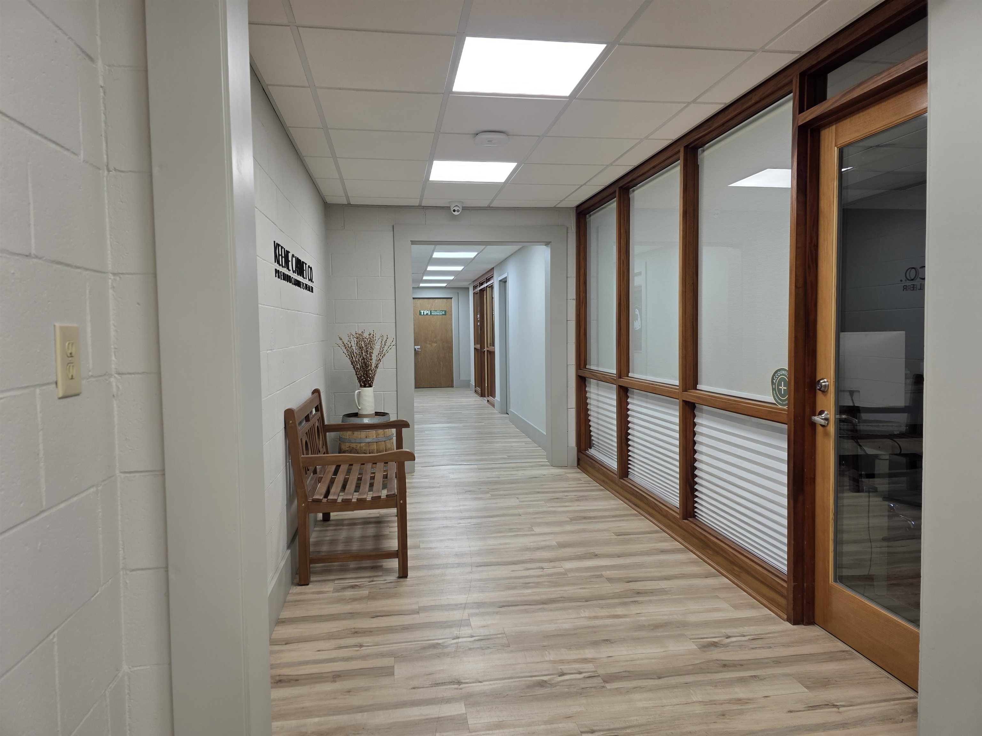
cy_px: 368
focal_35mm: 23
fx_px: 652
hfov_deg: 73.9
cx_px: 491
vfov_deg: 58.9
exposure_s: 1/120
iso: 64
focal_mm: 6.3
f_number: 1.7
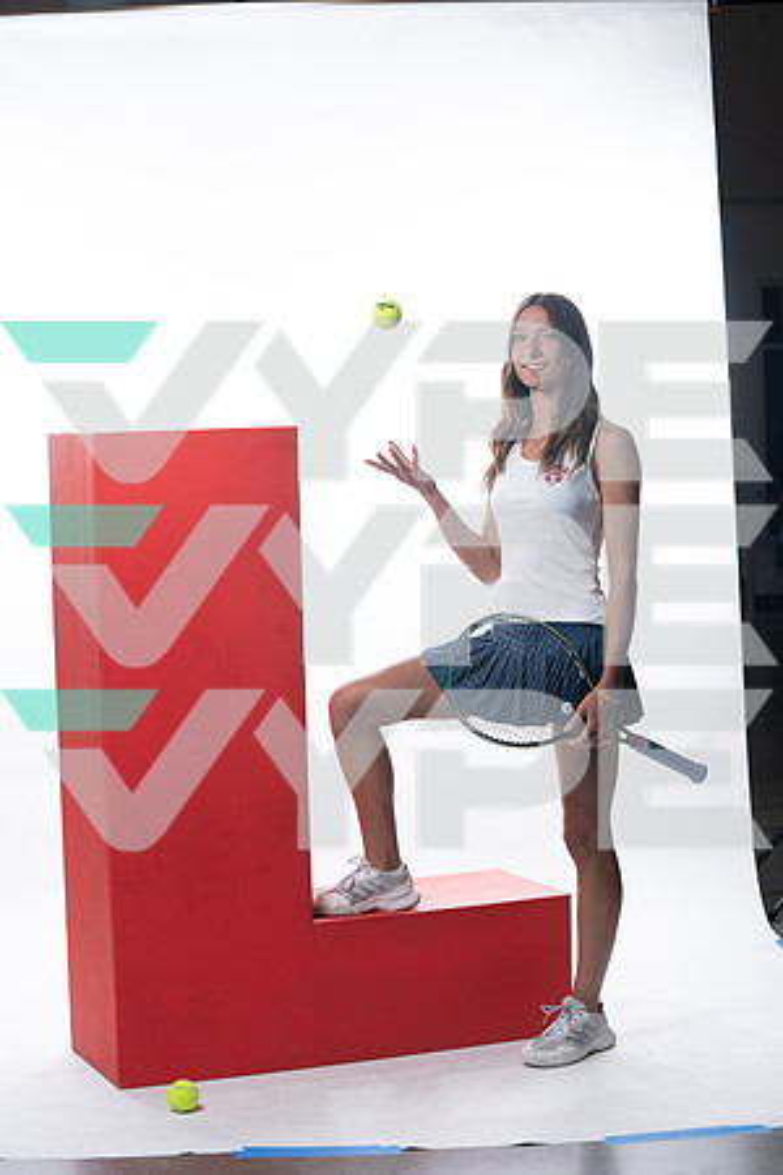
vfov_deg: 28.8
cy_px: 588
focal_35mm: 70
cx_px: 392
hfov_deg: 19.5
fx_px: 2284
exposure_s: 1/250
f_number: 5.6
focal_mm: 70
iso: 200
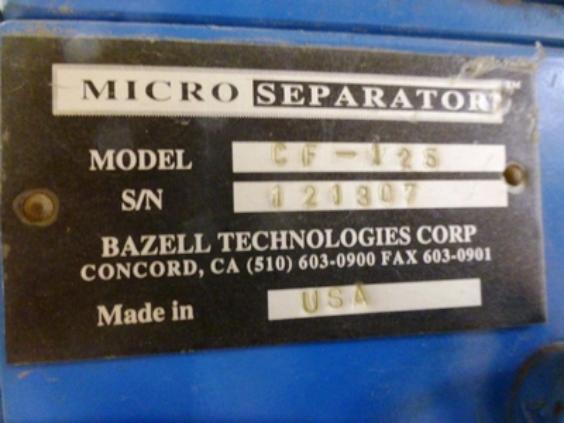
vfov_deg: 56.8
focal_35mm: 24
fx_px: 391
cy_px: 212
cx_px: 282
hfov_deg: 71.6
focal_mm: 4.3
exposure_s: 1/4
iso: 640
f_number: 3.3
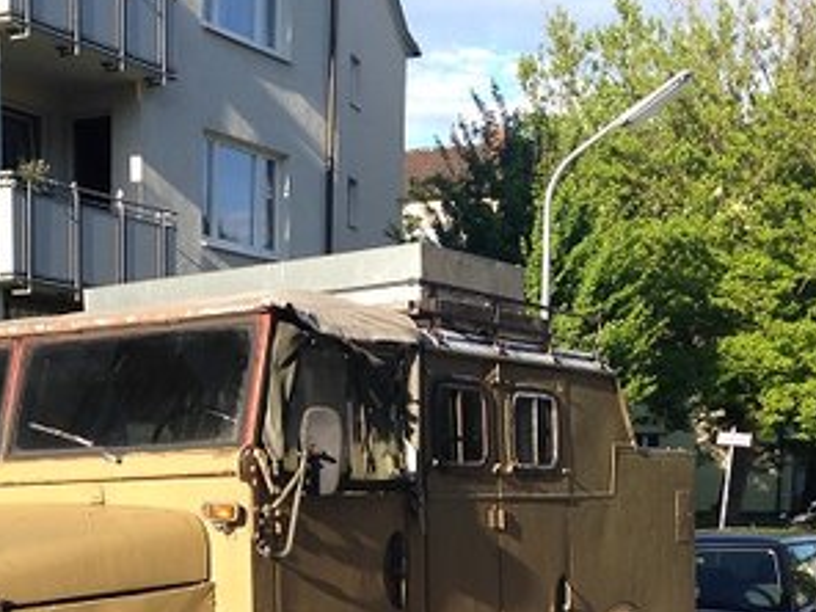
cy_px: 641
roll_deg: +0.2
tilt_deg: -5.5
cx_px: 182
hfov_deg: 24.7
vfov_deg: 18.3
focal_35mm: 78
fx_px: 1839
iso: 50
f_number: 2.4
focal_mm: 4.12
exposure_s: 1/553
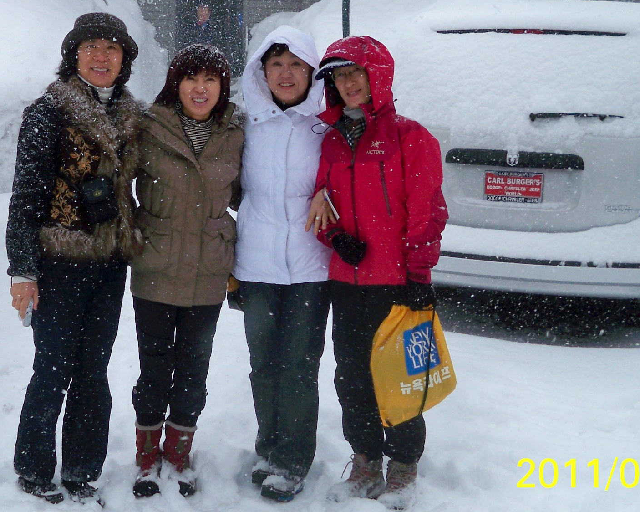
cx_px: 225
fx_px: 1193
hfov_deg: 29.9
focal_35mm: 63
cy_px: 149
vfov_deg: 24.0
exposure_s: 1/320
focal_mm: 6.3
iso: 80
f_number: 3.1
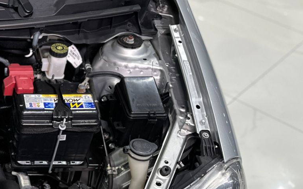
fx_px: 529
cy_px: 139
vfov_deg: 20.2
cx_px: -72
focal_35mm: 64
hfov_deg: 27.6
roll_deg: -0.1
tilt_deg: -43.3
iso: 200
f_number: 1.78
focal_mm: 6.86
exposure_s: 1/120
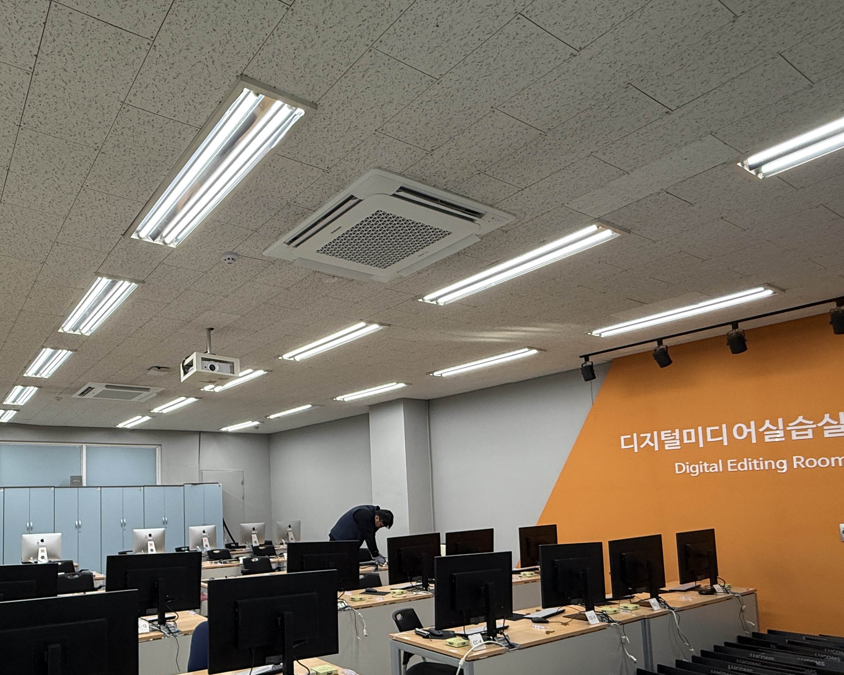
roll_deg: +1.7
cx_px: 249
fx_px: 574
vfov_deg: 59.2
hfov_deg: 69.4
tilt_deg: +5.0
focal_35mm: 23
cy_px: 459
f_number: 2.2
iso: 200
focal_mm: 2.22
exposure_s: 1/120
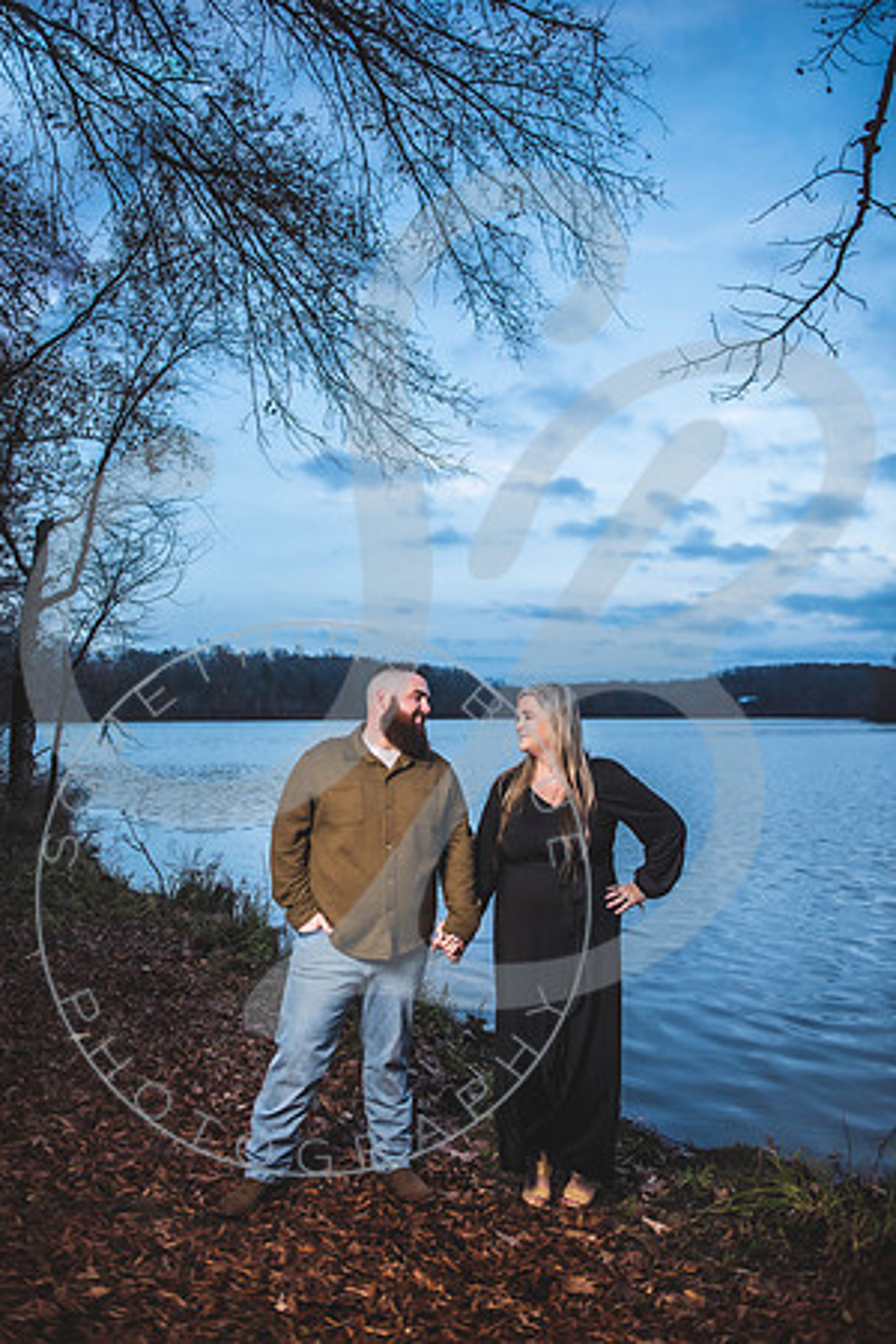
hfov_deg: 49.6
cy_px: 672
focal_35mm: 26
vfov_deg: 69.4
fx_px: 971
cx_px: 448
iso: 100
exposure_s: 1/200
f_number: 2.8
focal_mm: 26
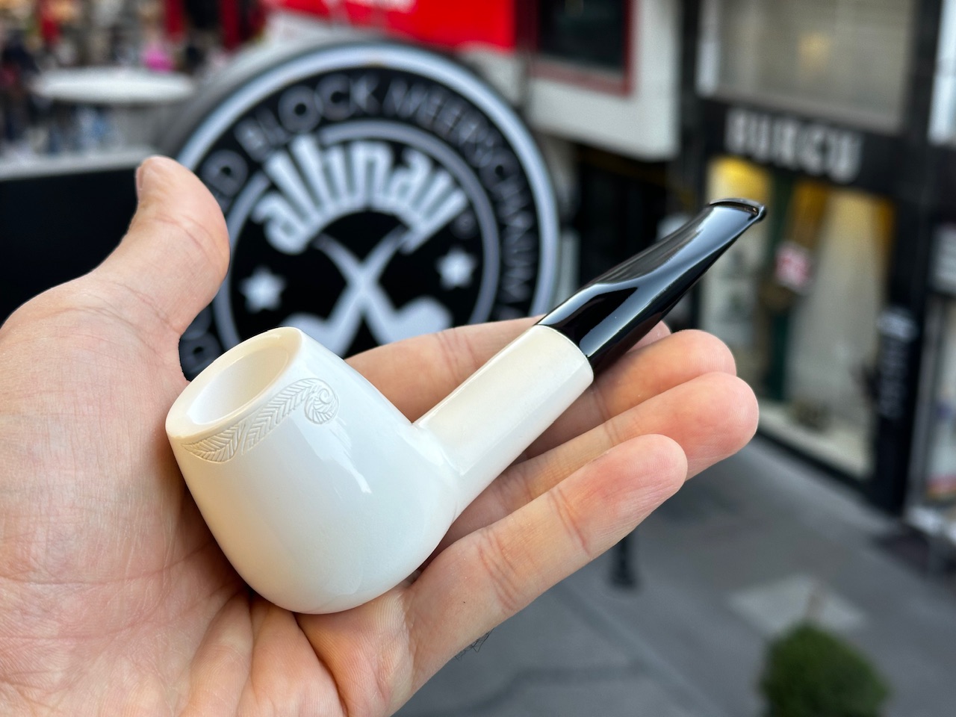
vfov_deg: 30.3
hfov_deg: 39.7
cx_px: 478
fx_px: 1326
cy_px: 358
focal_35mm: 48
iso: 50
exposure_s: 1/100
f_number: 1.78
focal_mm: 6.86
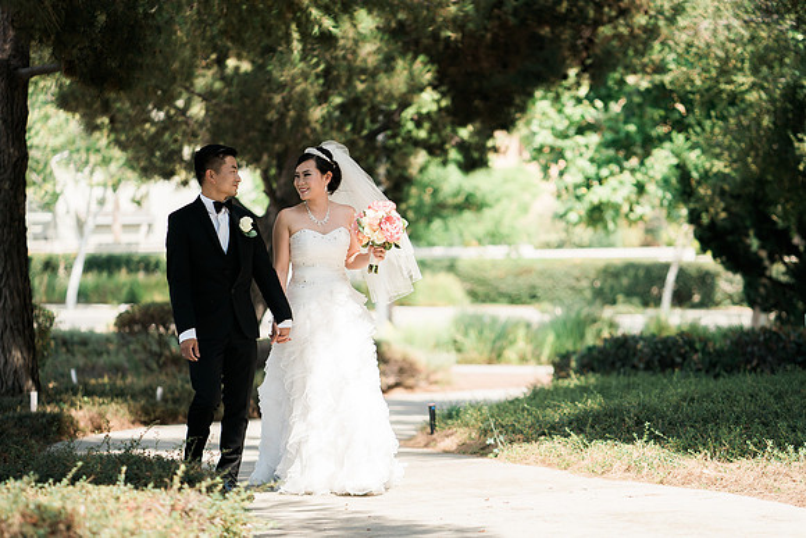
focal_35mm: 111
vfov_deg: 12.4
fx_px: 2481
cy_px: 287
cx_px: 447
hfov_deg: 18.4
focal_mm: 85
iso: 200
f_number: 1.8
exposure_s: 1/3200
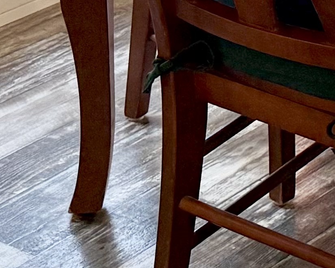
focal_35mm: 162
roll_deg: -2.4
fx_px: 1606
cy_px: -412
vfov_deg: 8.6
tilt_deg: -8.4
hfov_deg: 11.0
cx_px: 626
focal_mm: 6.76
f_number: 1.78
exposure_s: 1/124
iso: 125
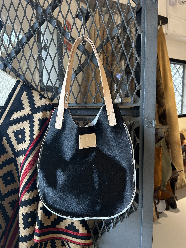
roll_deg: +0.0
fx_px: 186
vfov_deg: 67.3
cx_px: 93
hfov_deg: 53.1
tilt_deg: -7.3
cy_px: 124
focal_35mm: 26
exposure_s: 1/93
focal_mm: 5.7
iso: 125
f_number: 1.5
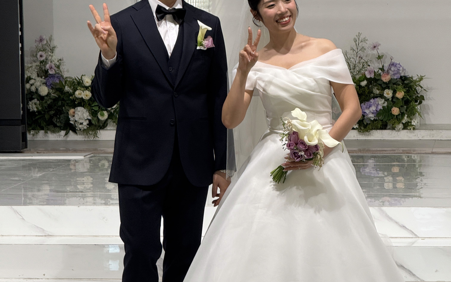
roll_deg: +1.4
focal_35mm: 170
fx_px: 2090
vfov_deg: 7.7
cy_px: 178
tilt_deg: -4.9
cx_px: 226
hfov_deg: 12.3
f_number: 2.8
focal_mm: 15.66
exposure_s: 1/100
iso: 80
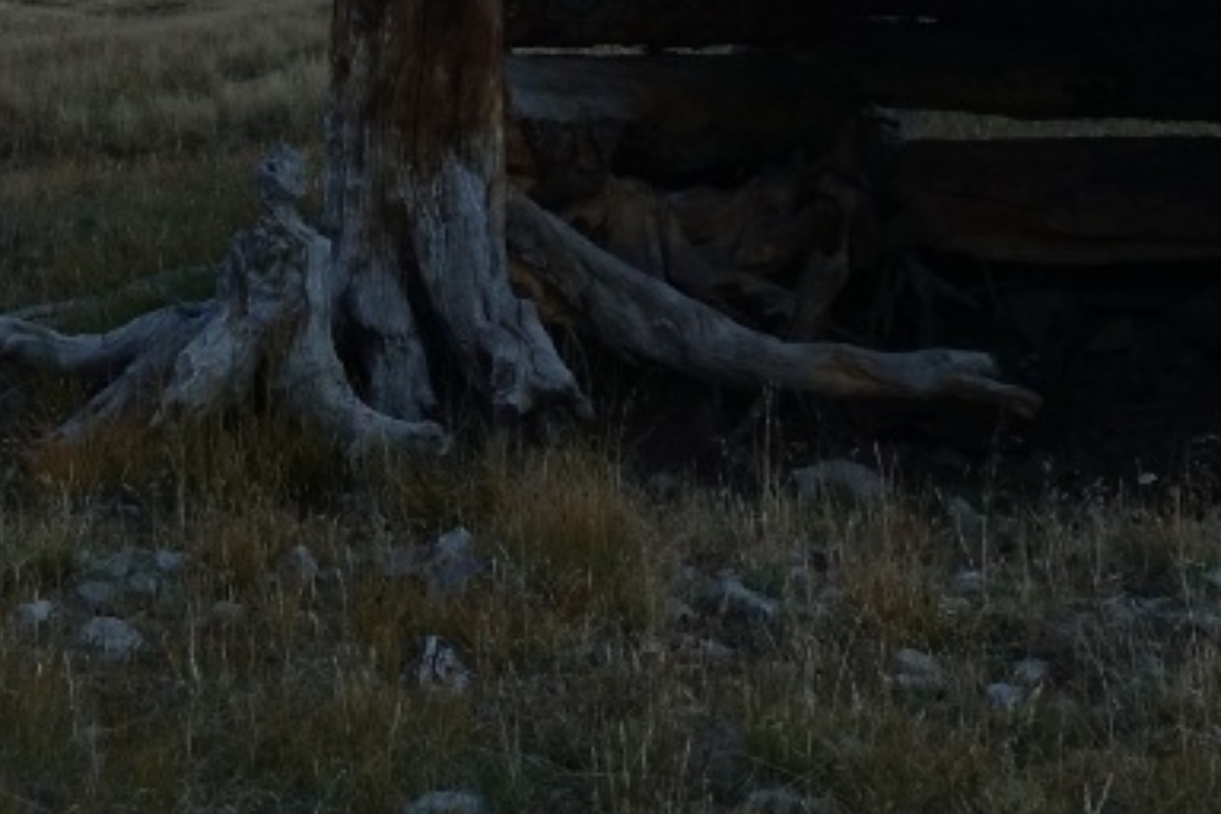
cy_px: -830
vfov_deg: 10.1
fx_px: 4239
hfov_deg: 15.9
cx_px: -162
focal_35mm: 125
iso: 125
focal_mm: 11
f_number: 5.6
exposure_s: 1/80
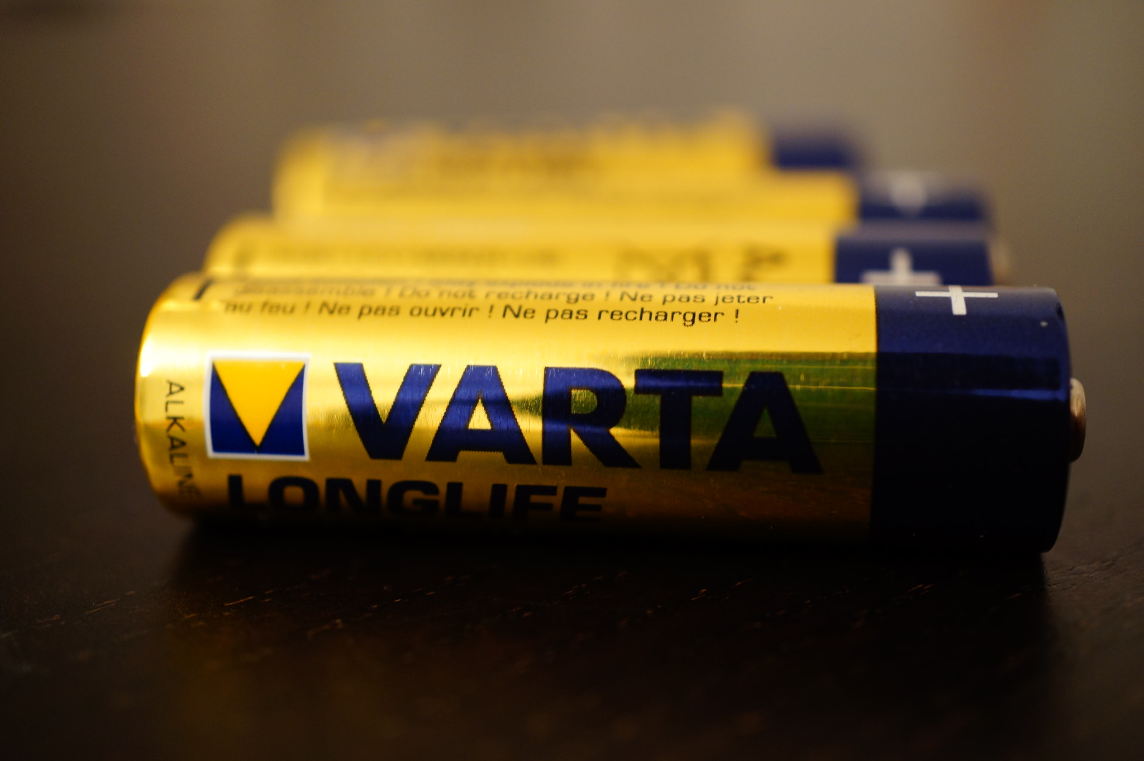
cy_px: 380
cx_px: 572
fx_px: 1428
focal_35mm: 45
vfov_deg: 29.8
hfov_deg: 43.6
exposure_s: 1
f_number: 4
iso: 400
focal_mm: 30
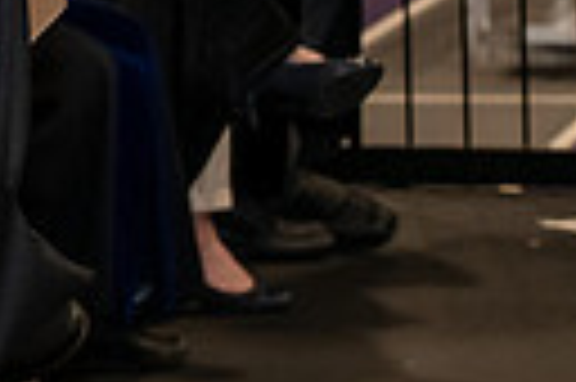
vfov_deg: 4.3
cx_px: -716
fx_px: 5066
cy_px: -425
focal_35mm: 317
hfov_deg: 6.3
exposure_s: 1/200
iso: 2500
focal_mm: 70
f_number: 5.6
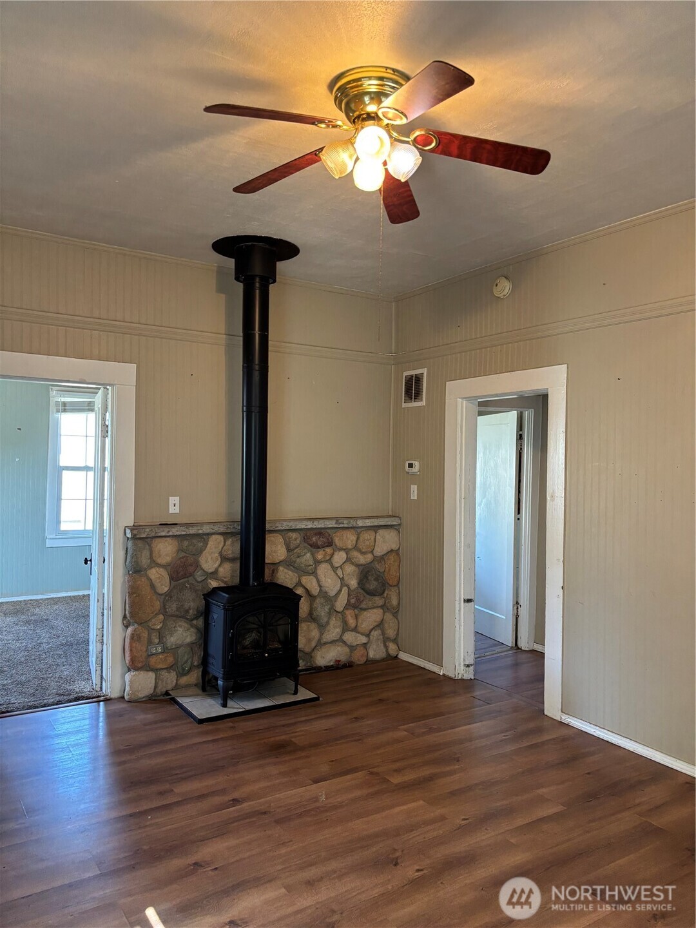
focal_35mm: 26
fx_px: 697
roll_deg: -1.2
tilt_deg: -1.7
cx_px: 348
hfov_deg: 53.1
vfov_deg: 67.3
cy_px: 464
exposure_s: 1/60
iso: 200
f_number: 1.6
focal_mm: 5.96
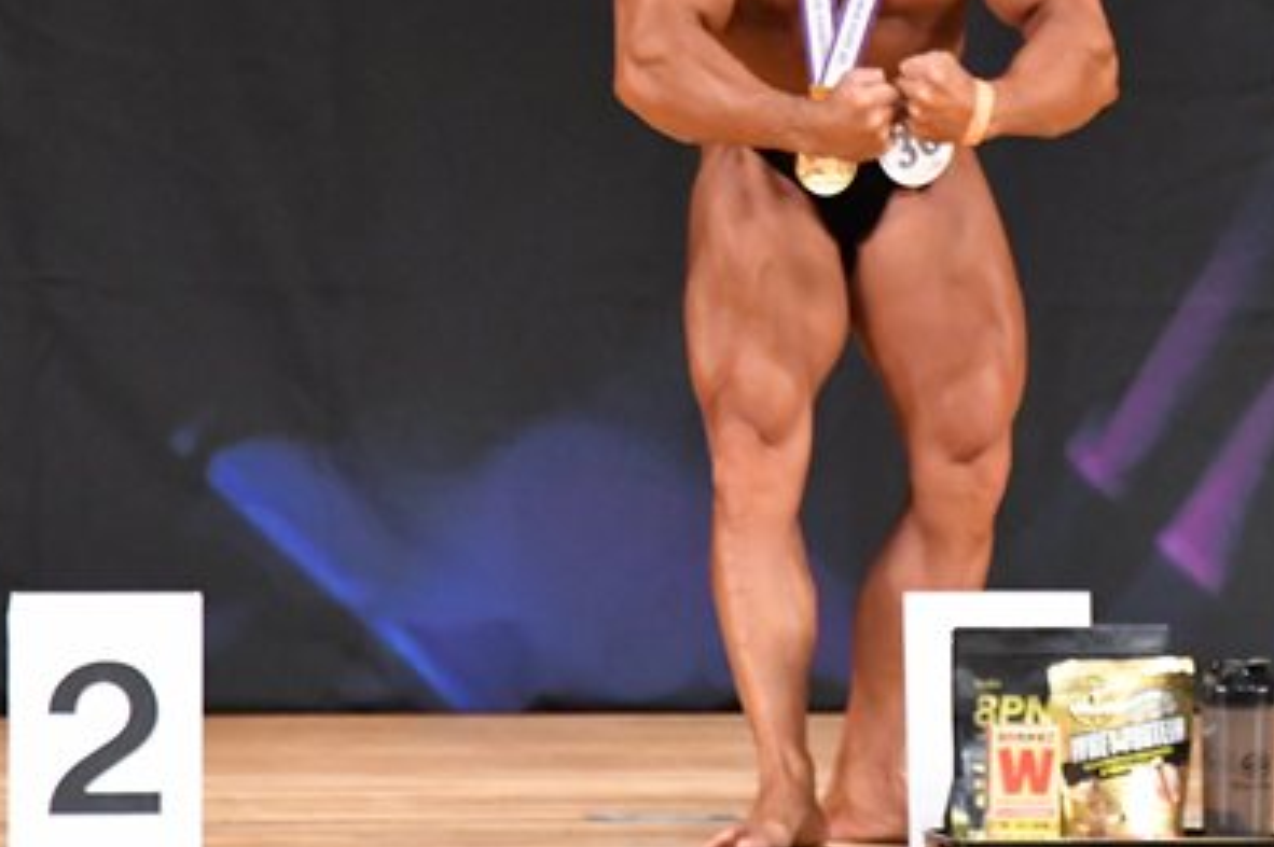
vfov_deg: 2.3
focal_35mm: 590
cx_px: 946
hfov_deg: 3.5
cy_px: 158
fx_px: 20862
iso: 6400
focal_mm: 200
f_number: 5.6
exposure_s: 1/400
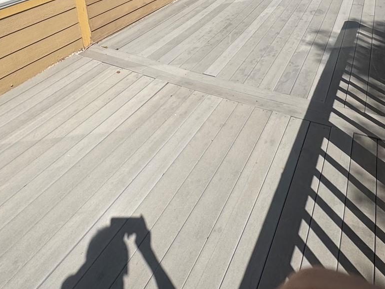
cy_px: 2
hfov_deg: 61.6
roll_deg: +3.7
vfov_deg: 42.0
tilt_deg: -18.0
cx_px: 180
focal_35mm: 29
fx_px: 323
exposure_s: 1/3717
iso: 50
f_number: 2.2
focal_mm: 2.22
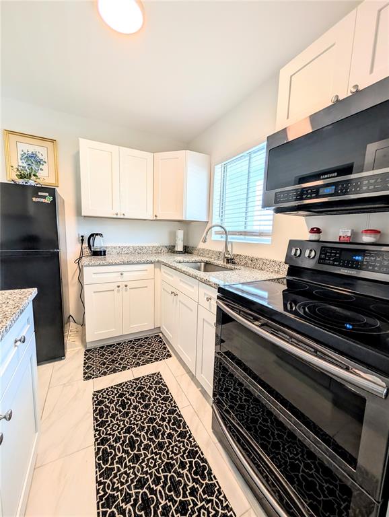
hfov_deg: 94.6
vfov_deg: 110.5
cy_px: 258
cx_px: 194
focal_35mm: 12
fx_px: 179
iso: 68
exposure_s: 1/127
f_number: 1.7
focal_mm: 2.02
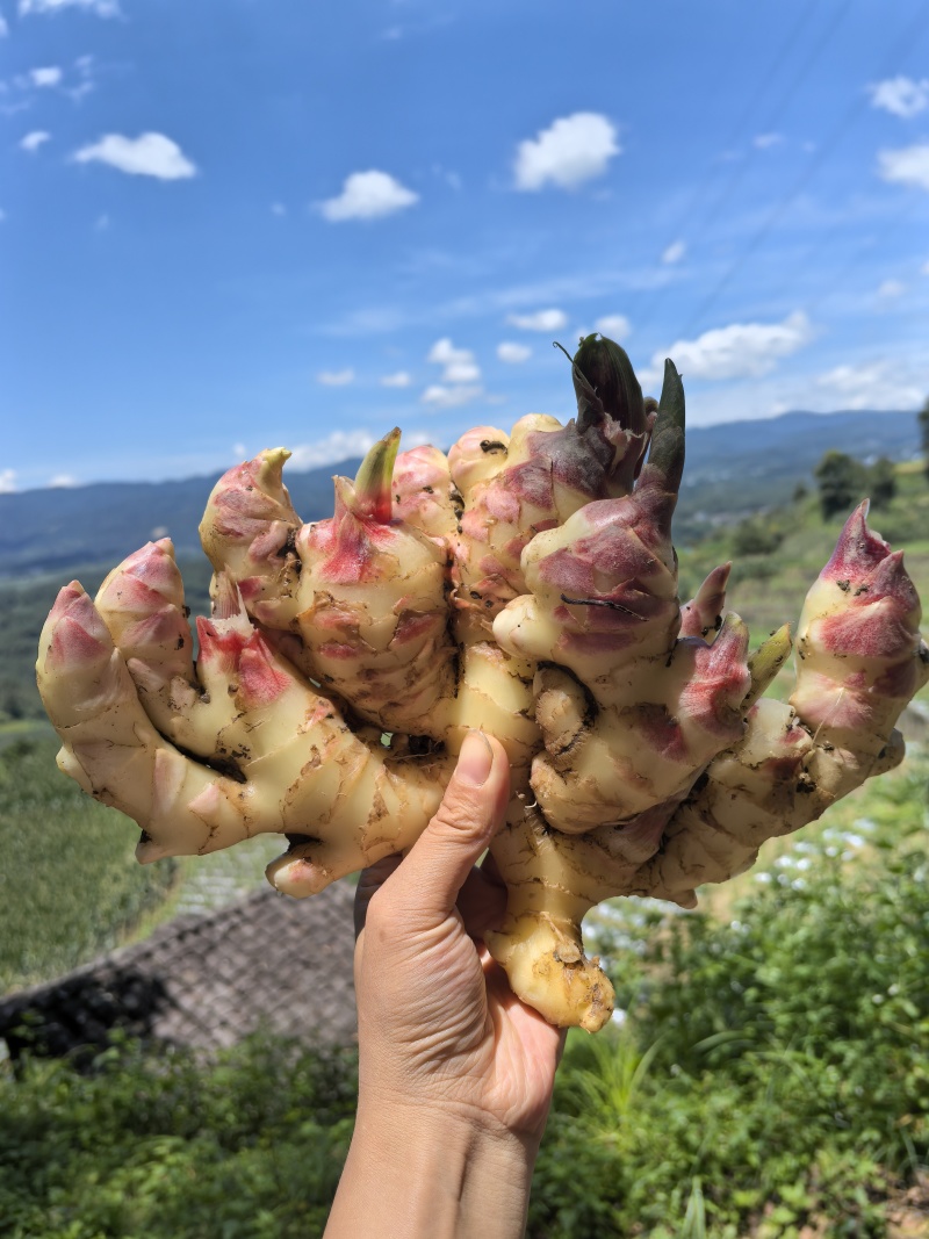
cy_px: 620
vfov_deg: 65.3
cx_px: 464
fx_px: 966
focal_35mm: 27
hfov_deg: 51.3
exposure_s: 1/3049
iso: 50
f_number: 2
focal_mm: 5.75
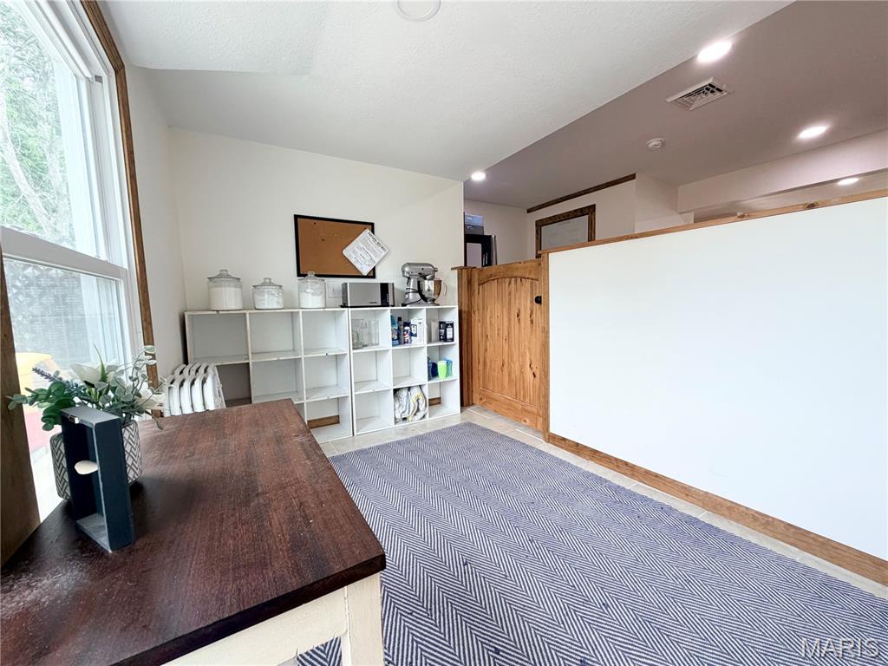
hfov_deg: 102.1
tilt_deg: -4.4
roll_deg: +1.4
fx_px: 359
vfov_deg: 85.7
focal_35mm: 14
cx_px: 444
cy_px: 333
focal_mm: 2.22
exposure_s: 1/121
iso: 125
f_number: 2.2
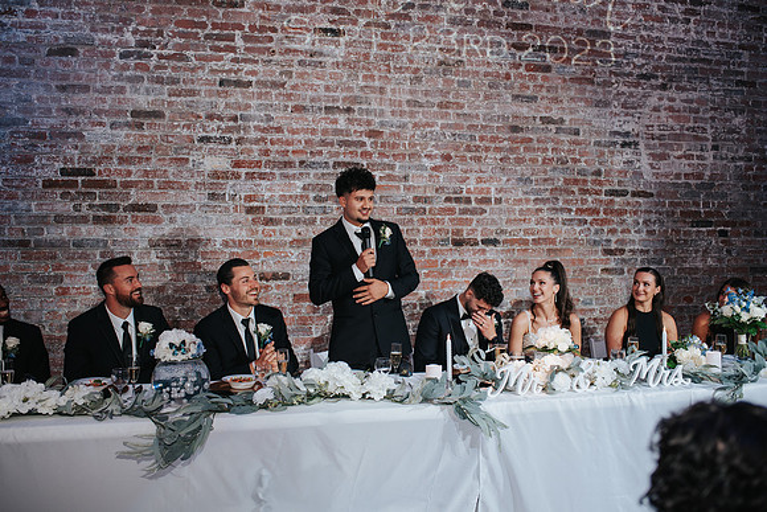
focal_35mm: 35
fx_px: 746
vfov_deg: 37.9
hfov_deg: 54.4
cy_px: 256
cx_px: 384
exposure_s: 1/200
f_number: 2.8
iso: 560
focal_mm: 35
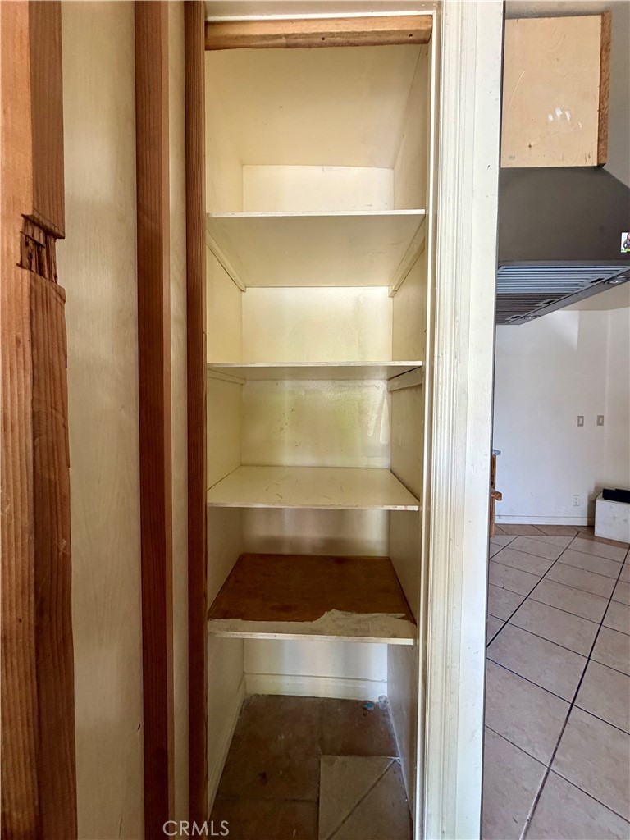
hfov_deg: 85.7
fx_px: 340
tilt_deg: -1.7
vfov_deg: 102.1
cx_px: 315
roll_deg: -0.2
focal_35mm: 14
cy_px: 420
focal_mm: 2.22
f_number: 2.2
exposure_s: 1/60
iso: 250
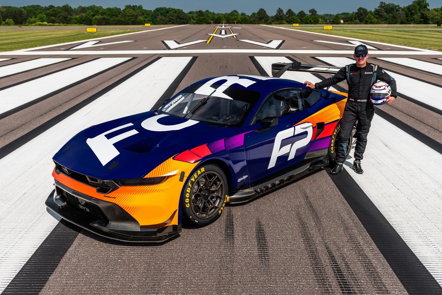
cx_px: 221
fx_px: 442
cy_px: 148
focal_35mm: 36
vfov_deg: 36.9
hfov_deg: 53.1
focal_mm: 24
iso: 100
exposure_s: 1/800
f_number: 4
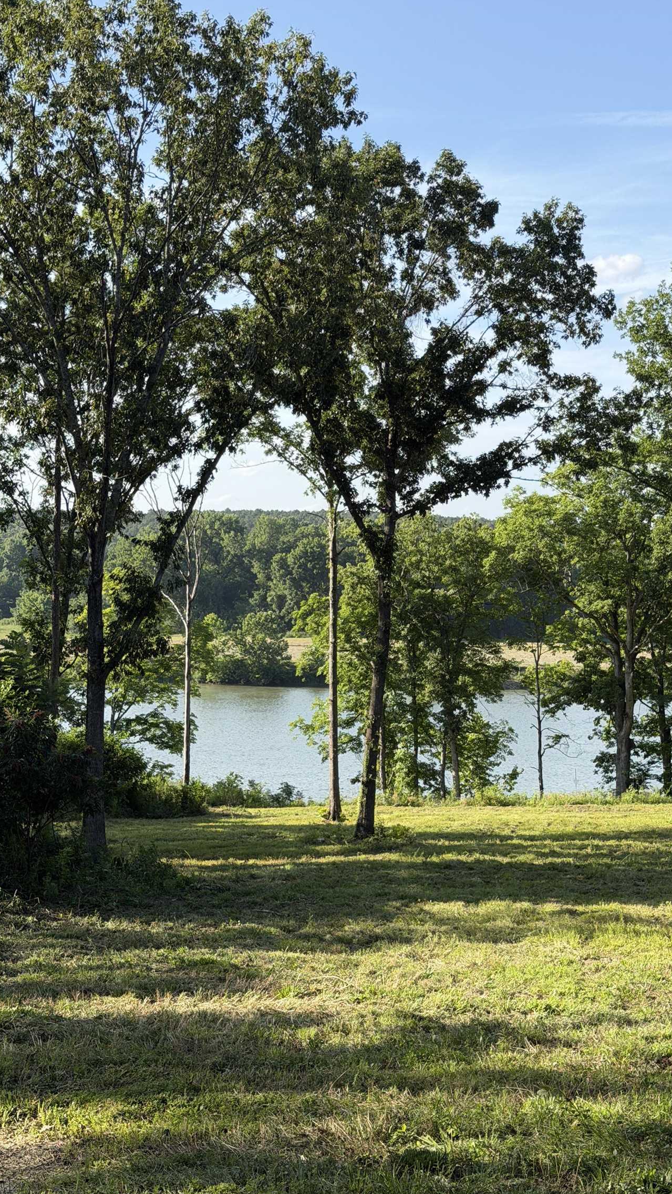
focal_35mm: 53
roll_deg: -0.9
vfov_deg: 39.2
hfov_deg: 22.6
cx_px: 433
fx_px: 1678
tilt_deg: -1.9
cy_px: 594
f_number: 1.78
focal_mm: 6.76
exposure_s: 1/1883
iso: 80
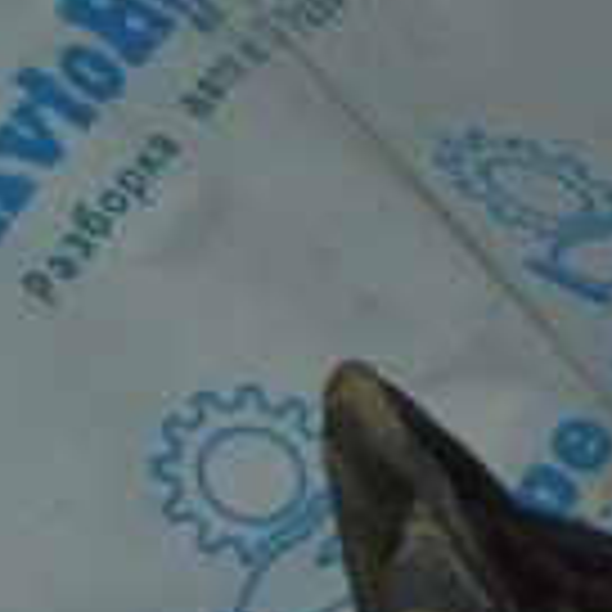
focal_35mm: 173
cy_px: 772
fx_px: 3460
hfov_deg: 8.0
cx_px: 2070
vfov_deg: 9.9
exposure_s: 1/40
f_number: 22
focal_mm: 18
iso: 2800
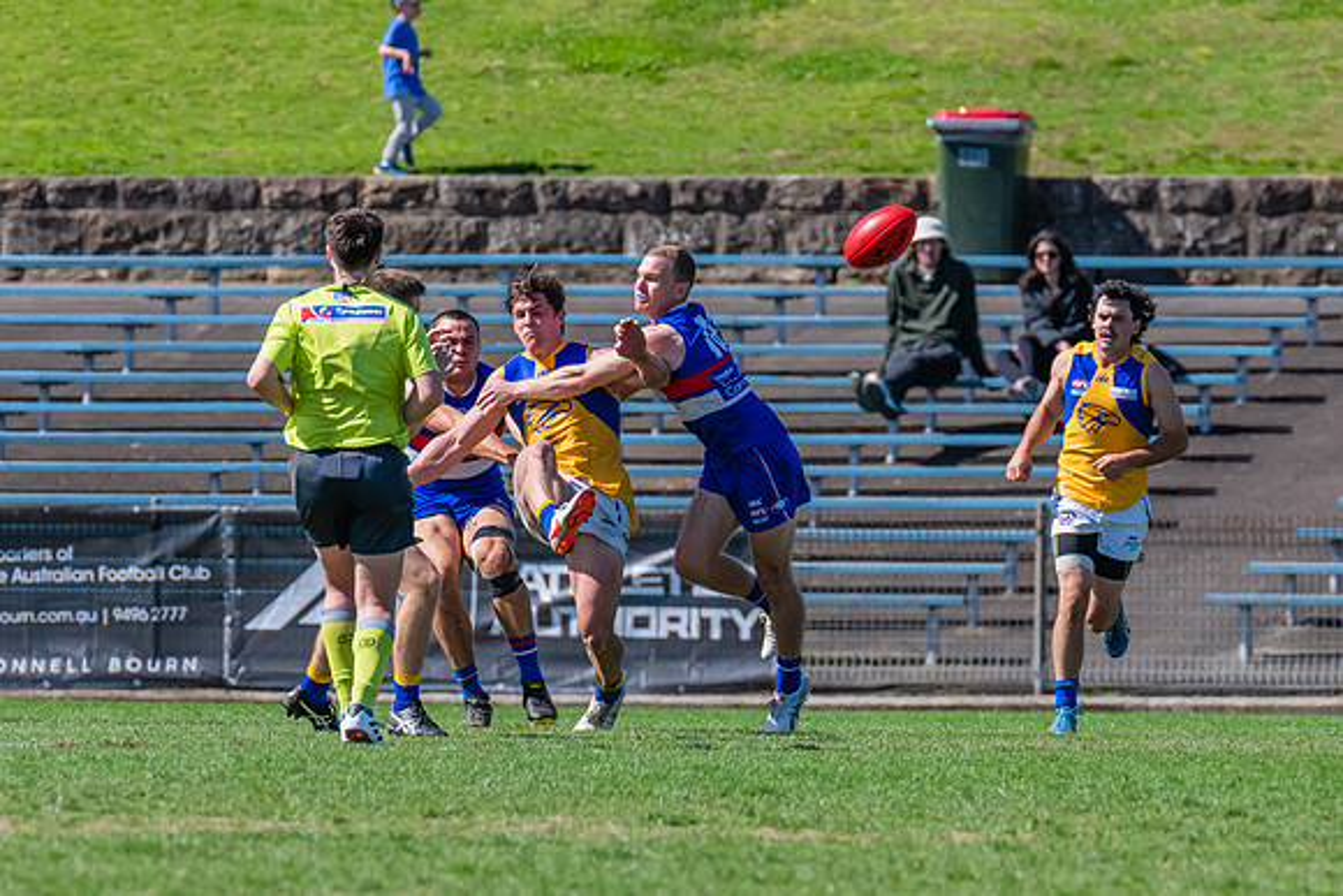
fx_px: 24361
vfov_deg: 2.1
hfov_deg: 3.2
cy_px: 602
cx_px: 582
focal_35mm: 653
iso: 800
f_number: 7.1
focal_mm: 420
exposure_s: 1/1600
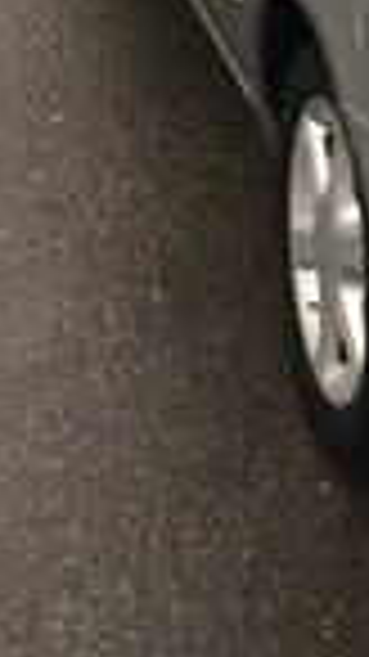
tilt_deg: -15.0
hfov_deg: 11.2
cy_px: -94
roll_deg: -0.7
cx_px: 324
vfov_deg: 19.1
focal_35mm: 107
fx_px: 1863
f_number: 2.2
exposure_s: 1/50
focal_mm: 4.15
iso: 40
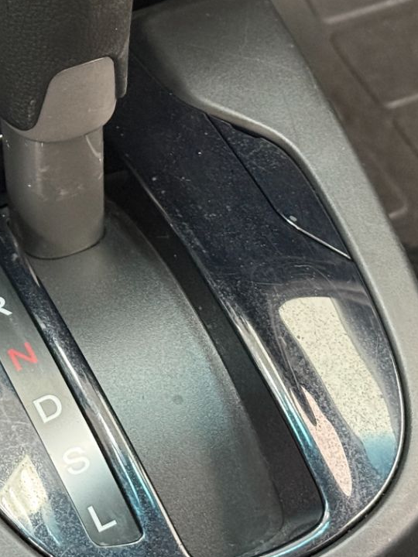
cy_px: 108
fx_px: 2061
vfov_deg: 15.3
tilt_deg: -48.7
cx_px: 37
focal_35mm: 128
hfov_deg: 11.5
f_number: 1.78
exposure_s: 1/24
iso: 640
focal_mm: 6.76
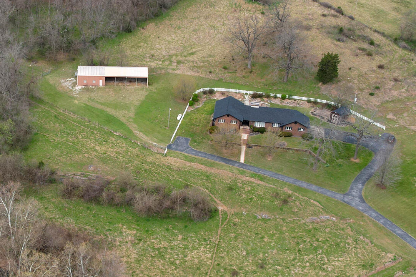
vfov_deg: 22.3
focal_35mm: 61
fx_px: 705
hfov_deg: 32.4
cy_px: 146
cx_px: 114
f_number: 2.8
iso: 100
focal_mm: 8.38
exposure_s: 1/640
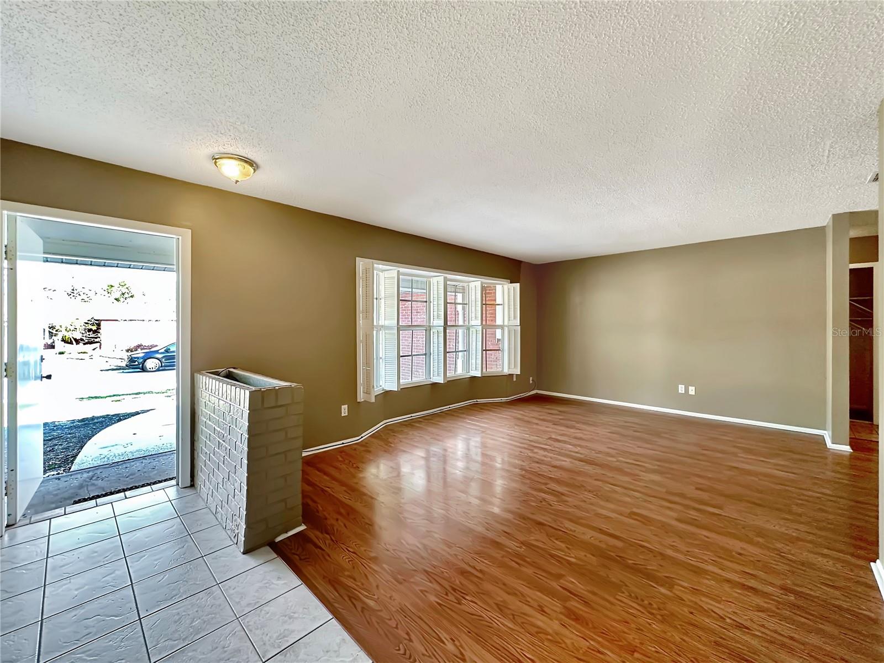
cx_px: 442
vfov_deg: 85.7
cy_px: 332
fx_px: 358
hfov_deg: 102.1
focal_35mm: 14
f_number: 2.2
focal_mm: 2.22
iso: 250
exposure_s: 1/120
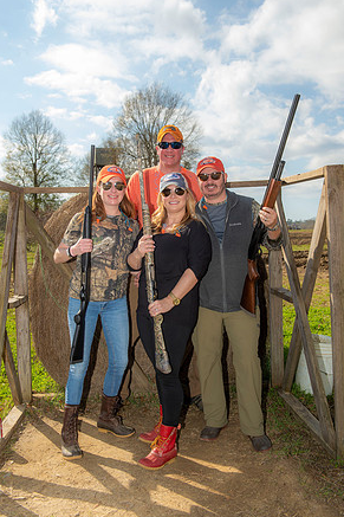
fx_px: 516
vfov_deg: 53.1
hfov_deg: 36.8
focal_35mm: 36
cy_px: 252
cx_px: 171
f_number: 6.3
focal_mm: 35
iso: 50
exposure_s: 1/250
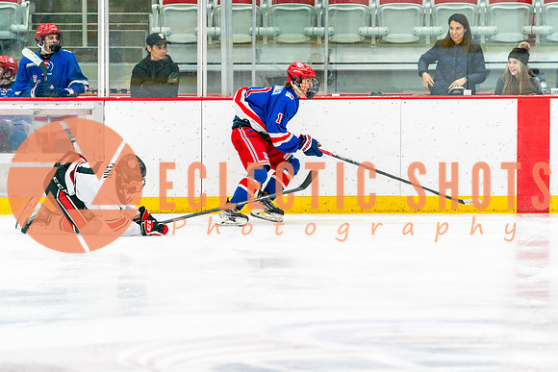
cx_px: 286
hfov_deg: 9.8
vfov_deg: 6.6
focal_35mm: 209
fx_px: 3242
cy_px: 186
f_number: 2.8
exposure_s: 1/1250
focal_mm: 200
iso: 3200
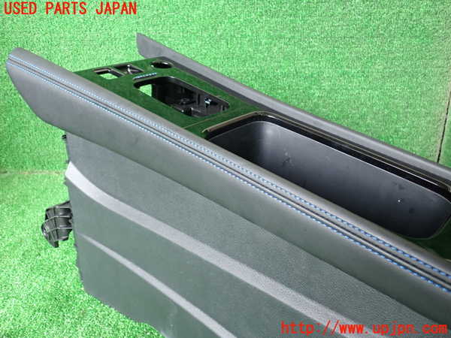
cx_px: 226
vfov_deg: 46.8
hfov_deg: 60.0
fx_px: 391
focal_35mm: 30
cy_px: 169
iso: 250
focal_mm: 5.4
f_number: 2.3
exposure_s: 1/40
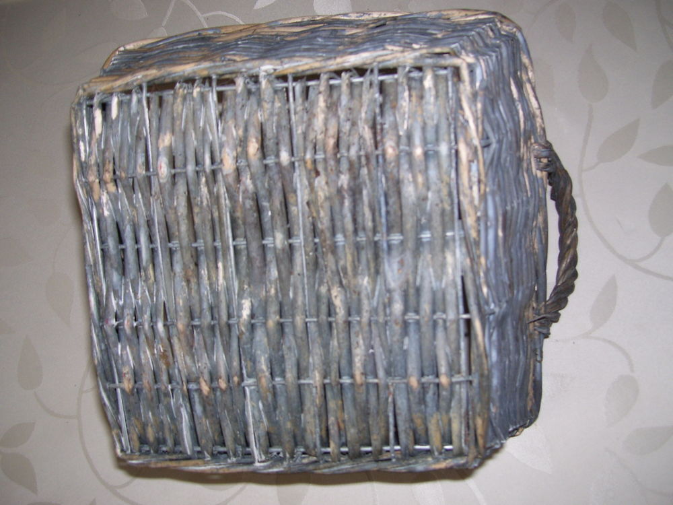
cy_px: 252
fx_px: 719
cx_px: 336
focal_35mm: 37
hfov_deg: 50.1
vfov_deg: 38.7
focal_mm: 6
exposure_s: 1/60
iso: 80
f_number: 2.7
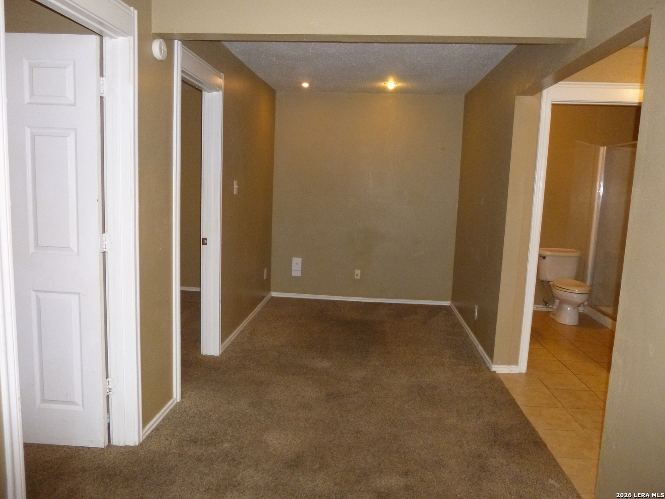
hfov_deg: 69.4
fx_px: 480
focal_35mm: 25
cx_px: 332
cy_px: 250
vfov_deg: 54.9
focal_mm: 4.5
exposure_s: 1/60
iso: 400
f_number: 3.1
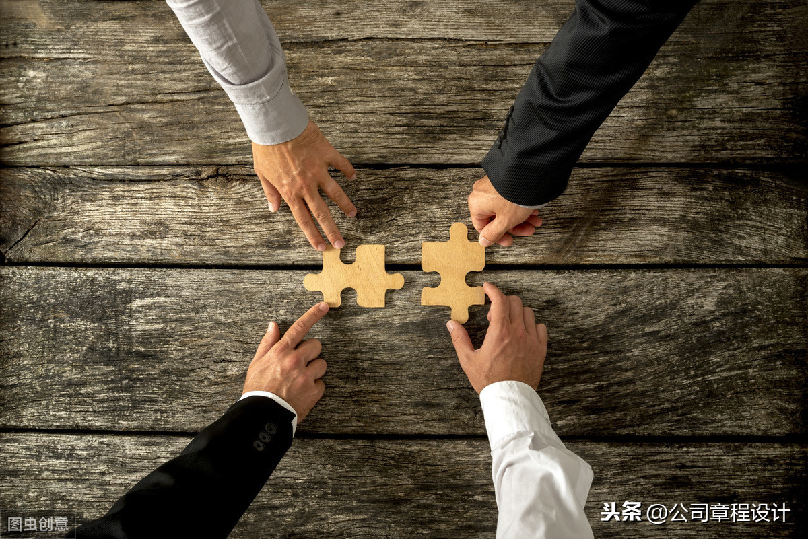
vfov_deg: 37.9
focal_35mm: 35
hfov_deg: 54.4
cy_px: 270
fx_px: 786
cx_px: 404
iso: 100
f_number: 10
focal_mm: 35
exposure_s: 1/160
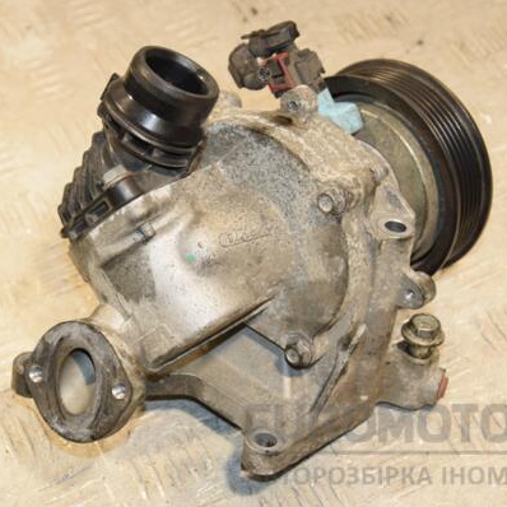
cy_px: 254
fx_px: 1657
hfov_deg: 17.4
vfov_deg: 17.4
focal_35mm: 100
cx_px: 222
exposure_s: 1/200
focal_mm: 52
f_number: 6.3
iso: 800
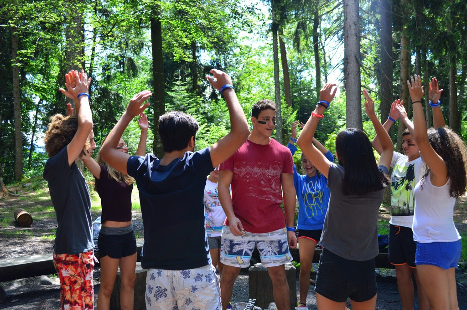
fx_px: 564
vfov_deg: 30.8
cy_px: 155
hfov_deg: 45.0
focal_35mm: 44
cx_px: 234
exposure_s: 1/250
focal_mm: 29
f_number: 5.6
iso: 400
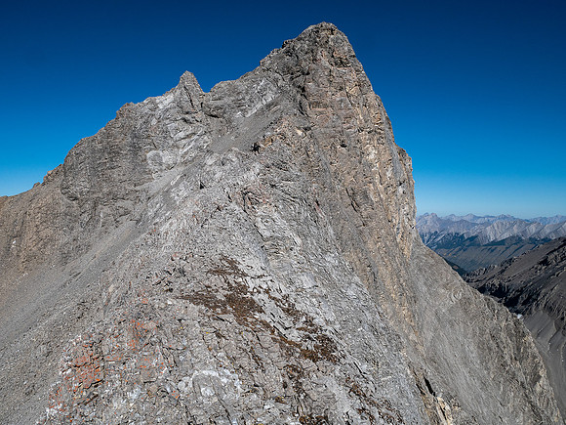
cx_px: 283
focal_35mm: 24
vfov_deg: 56.8
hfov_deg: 71.6
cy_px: 212
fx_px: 392
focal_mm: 12
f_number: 8
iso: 200
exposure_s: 1/800
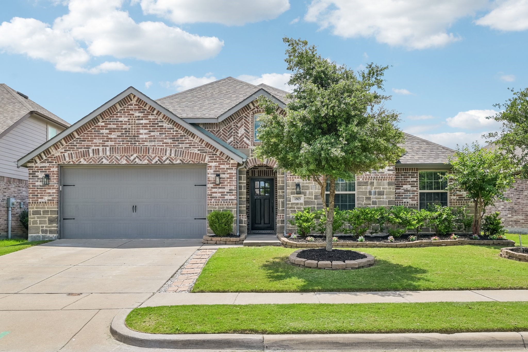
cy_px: 176
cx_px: 264
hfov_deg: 67.4
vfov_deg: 47.9
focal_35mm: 27
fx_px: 396
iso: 400
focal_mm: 27
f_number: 8
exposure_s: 1/800
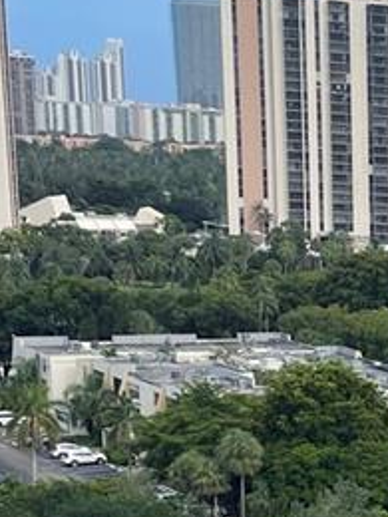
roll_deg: -2.4
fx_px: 1793
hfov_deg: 10.9
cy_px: 595
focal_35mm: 120
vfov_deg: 15.9
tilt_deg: -12.4
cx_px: 860
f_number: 1.6
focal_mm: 5.1
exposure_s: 1/1883
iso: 32
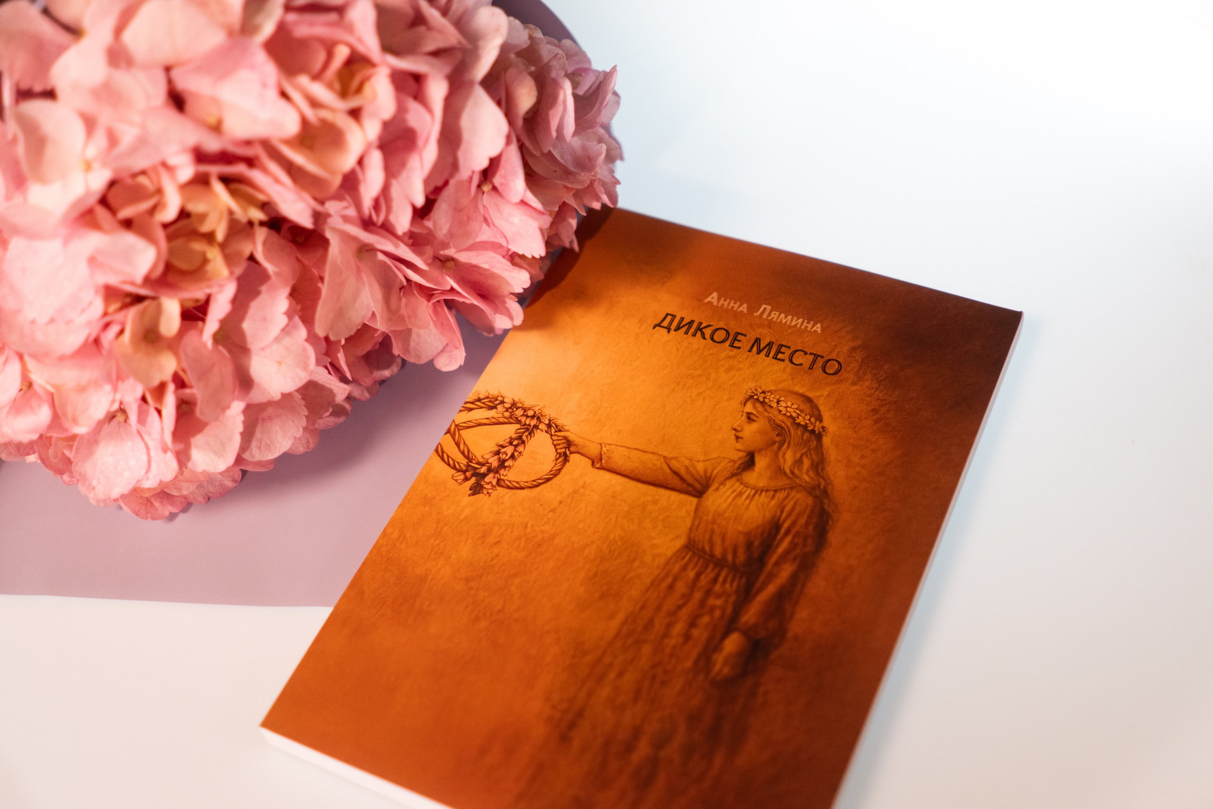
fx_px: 1415
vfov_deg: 31.9
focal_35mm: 42
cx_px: 606
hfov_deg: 46.4
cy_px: 404
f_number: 2
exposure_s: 1/400
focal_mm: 28
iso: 1250
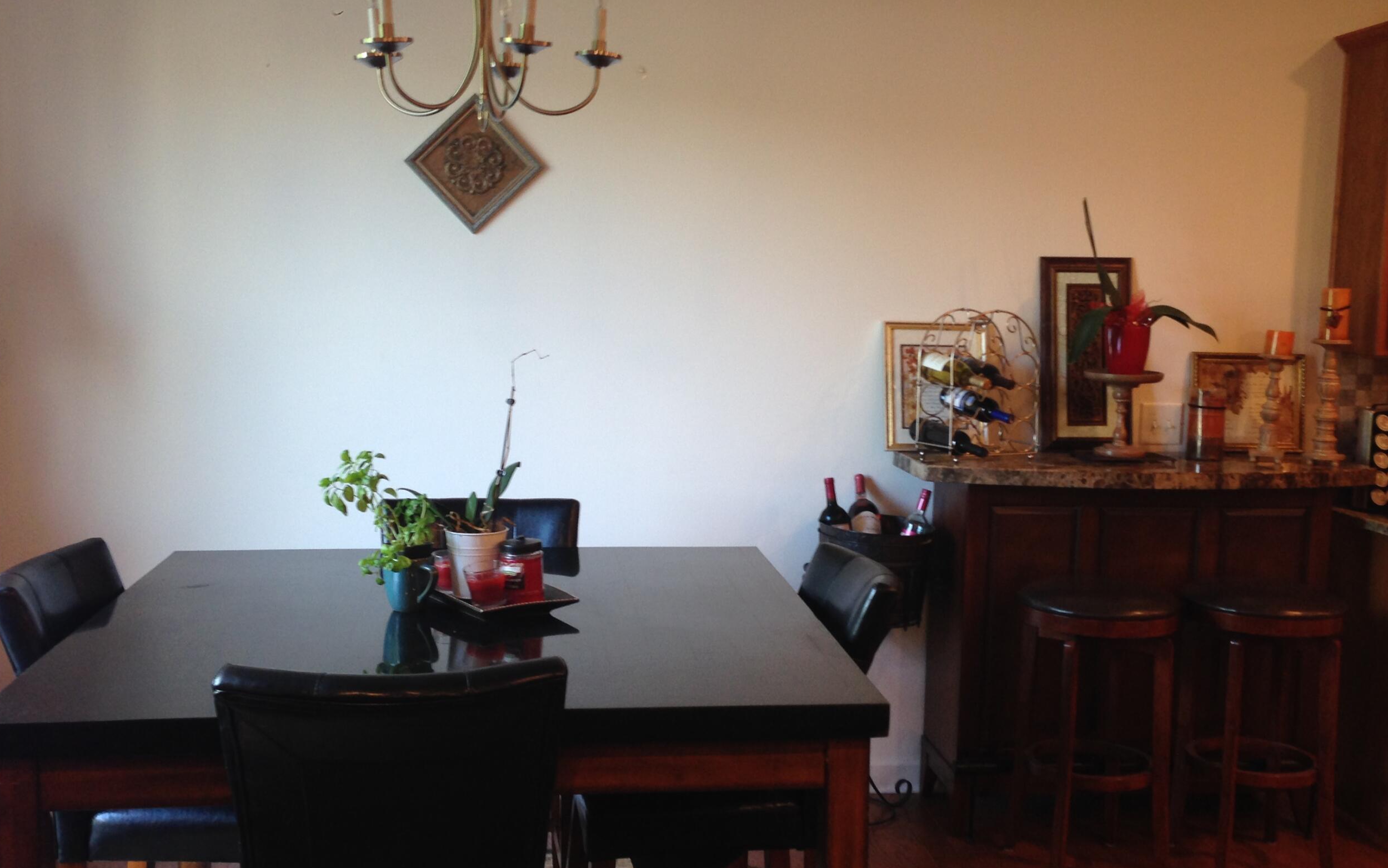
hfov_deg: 47.2
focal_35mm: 42
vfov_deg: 30.5
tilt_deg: -3.0
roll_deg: -0.7
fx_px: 1589
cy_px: 447
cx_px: 710
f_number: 2.4
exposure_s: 1/20
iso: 64
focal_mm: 4.12
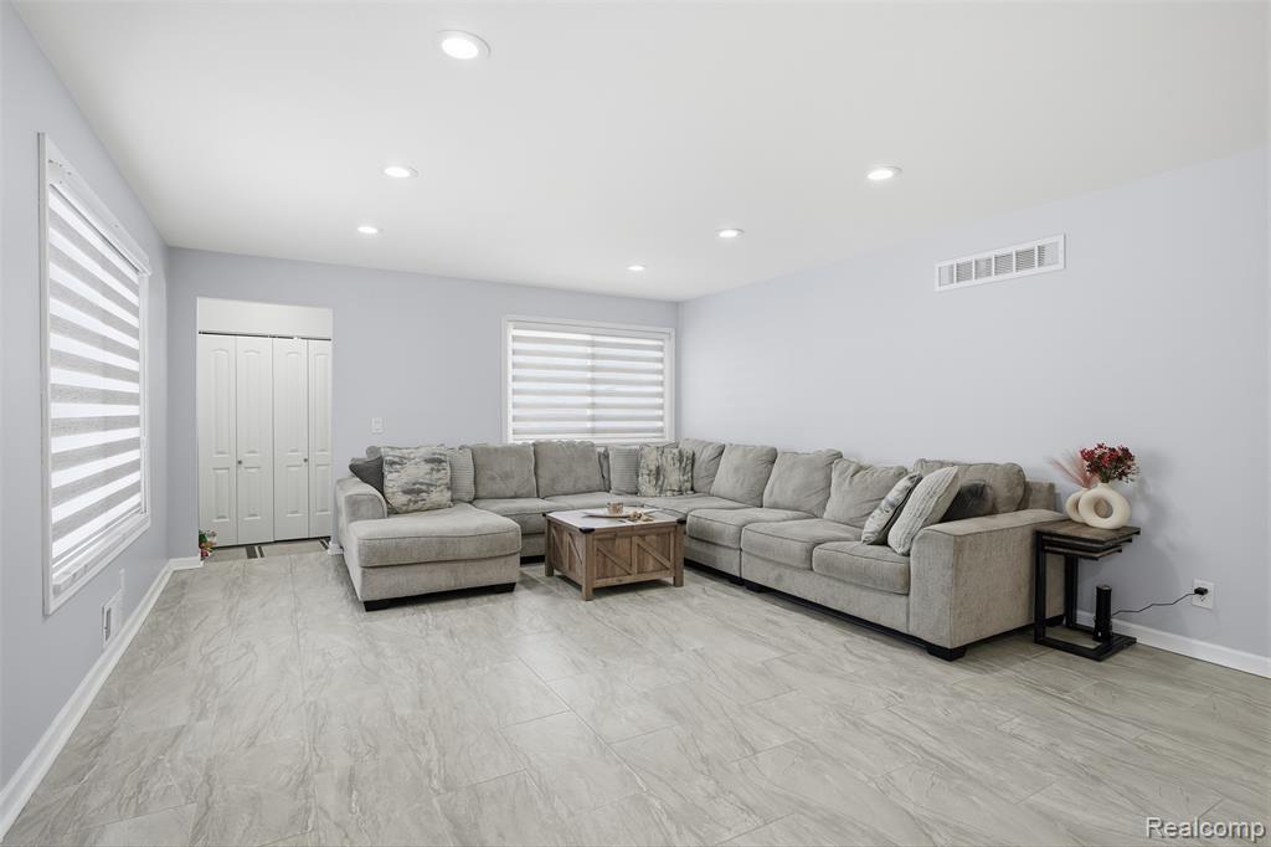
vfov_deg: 67.3
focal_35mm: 18
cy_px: 424
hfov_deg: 90.0
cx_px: 636
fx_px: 635
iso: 400
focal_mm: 18
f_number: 8
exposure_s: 1/400
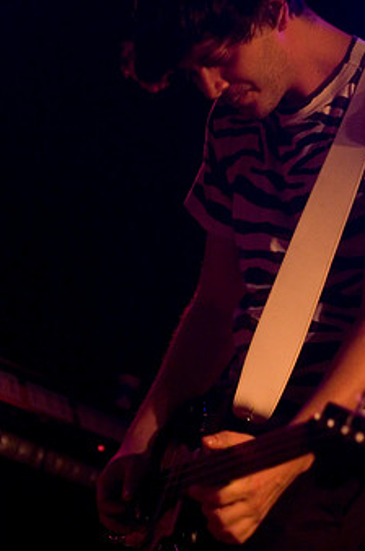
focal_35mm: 104
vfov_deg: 19.7
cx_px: 239
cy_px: 258
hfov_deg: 13.1
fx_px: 1588
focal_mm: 52
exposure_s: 1/60
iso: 800
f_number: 2.8
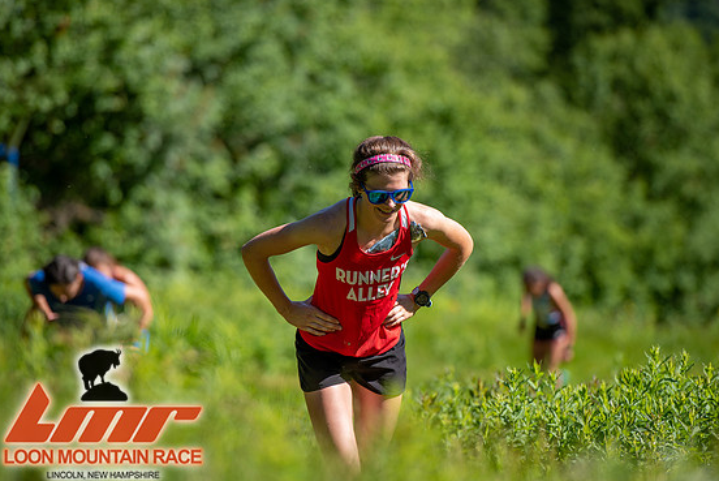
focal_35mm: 210
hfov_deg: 9.8
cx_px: 360
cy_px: 244
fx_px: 4197
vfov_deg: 6.6
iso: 100
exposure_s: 1/800
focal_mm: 200
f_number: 3.5
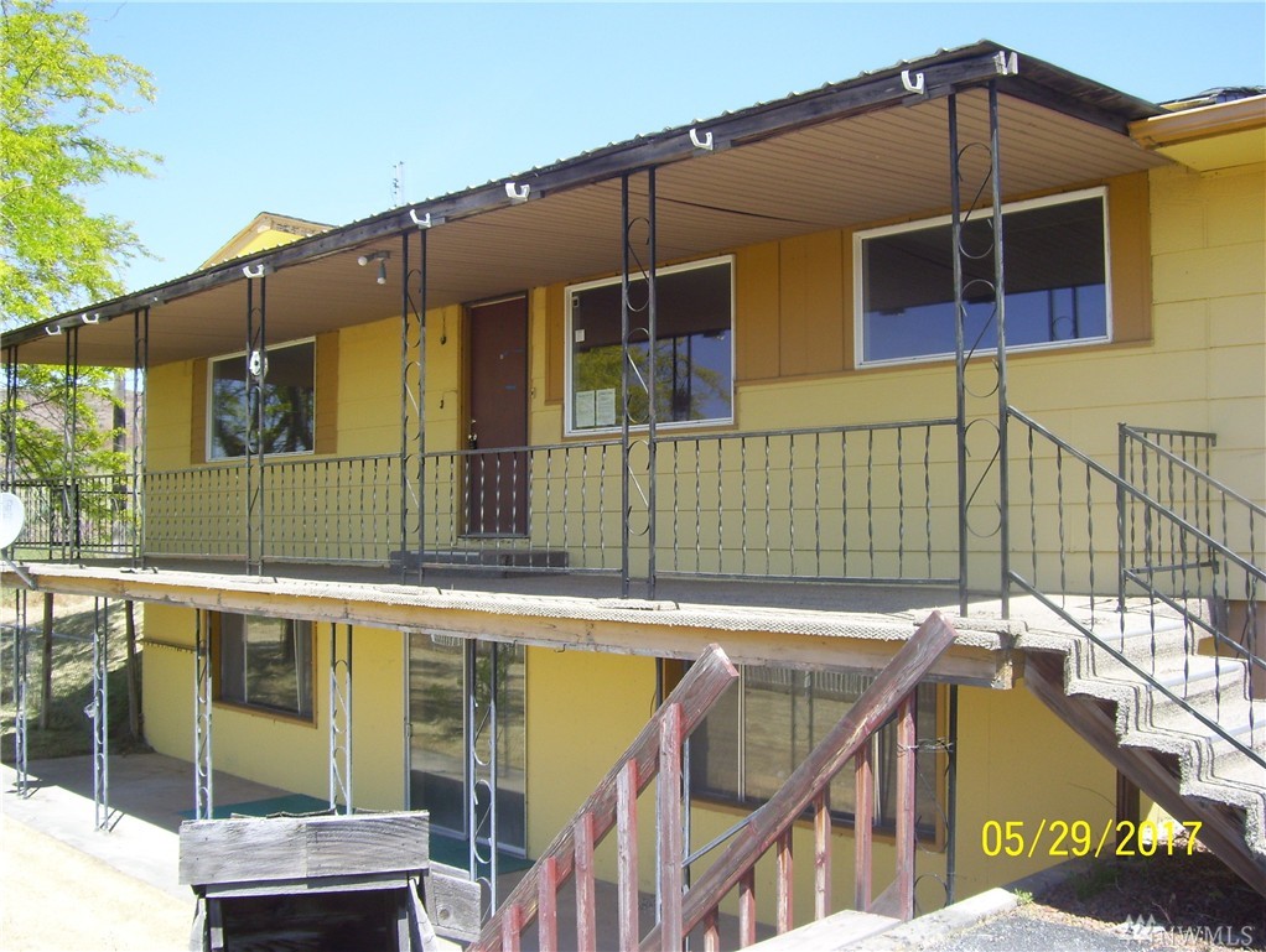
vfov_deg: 39.7
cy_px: 476
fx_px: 1318
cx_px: 633
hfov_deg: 51.3
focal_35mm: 36
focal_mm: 6
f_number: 4.8
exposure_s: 1/320
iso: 100
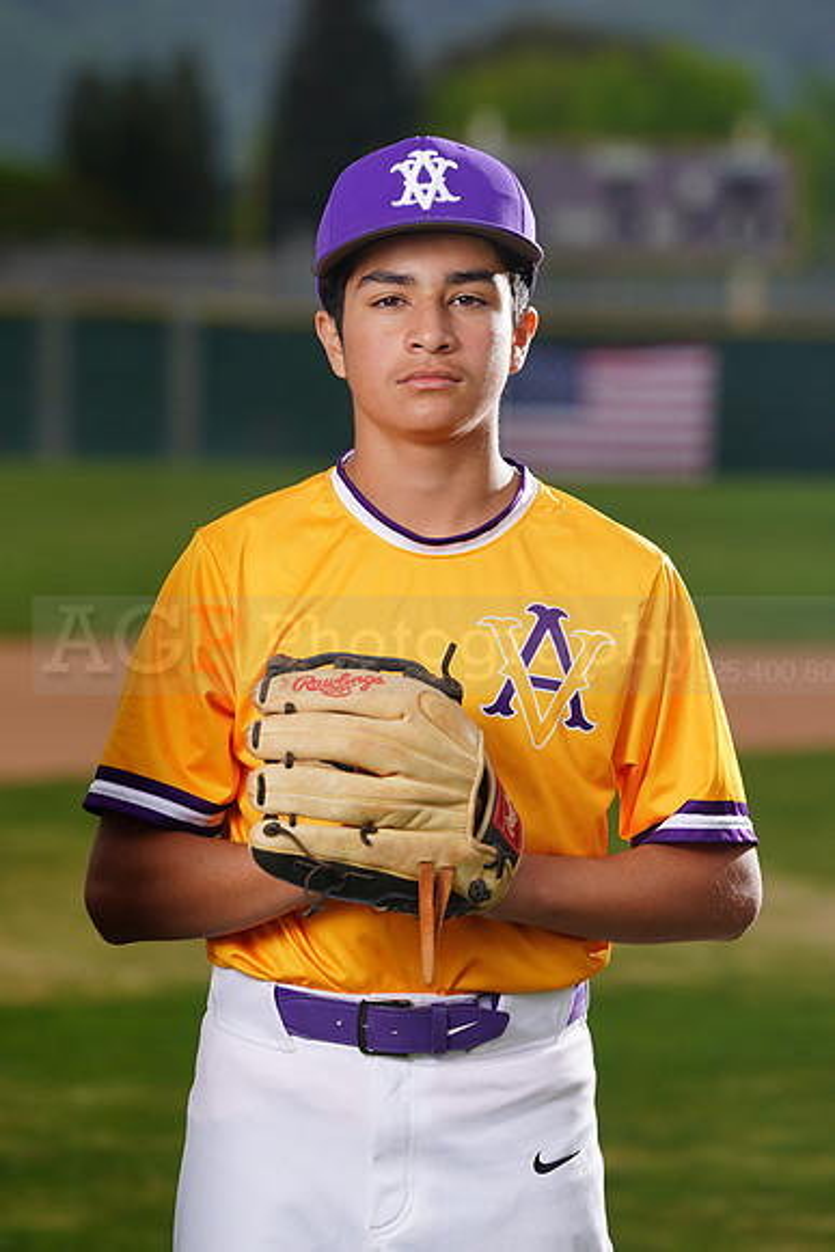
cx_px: 418
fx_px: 8483
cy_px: 626
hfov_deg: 5.6
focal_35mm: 244
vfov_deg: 8.4
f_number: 7.1
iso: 100
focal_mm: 244
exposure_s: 1/250
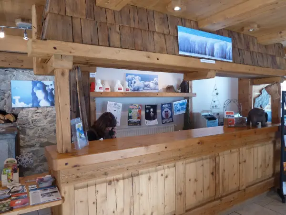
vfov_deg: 54.9
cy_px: 108
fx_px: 207
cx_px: 143
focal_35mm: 25
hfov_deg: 69.4
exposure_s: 1/30
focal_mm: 4.1
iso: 200
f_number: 3.3
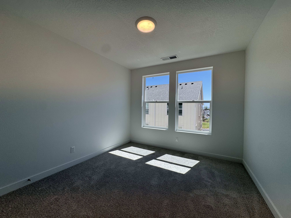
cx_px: 146
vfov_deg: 85.7
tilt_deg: +0.0
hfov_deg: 102.1
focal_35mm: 14
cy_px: 109
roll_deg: -0.8
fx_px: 118
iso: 40
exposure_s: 1/812
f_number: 2.2
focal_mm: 2.22
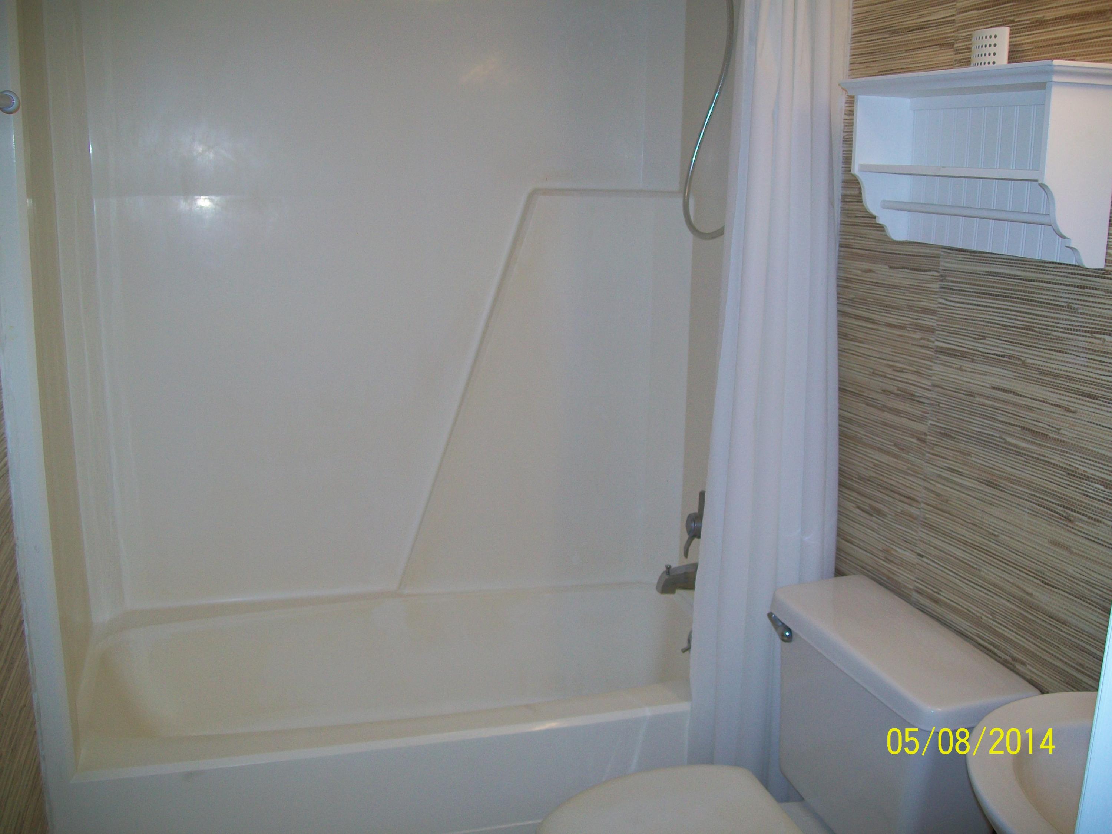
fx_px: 1092
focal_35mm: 34
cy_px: 417
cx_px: 556
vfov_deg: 41.8
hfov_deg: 54.0
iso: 64
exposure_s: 1/60
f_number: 2.7
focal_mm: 6.1
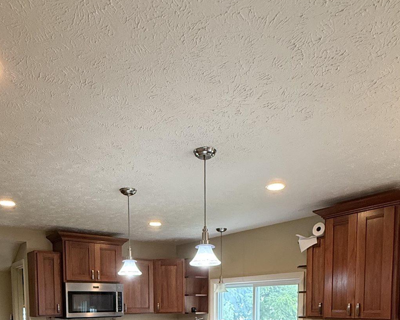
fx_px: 367
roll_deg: -0.3
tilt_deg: -4.4
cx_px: 181
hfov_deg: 57.1
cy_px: 335
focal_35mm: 31
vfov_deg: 40.1
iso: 320
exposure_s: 1/60
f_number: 2.2
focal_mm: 2.22
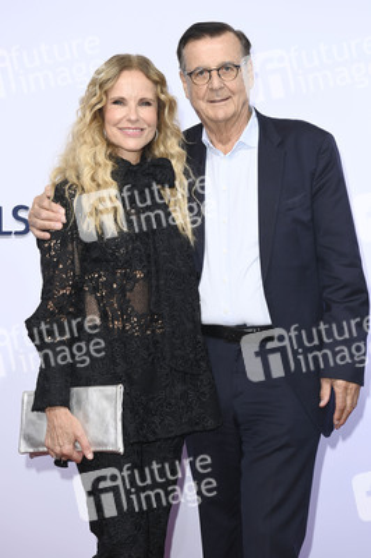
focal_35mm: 66
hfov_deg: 20.6
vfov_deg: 30.5
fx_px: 1022
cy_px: 279
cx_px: 186
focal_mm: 66
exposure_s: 1/250
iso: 400
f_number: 6.3
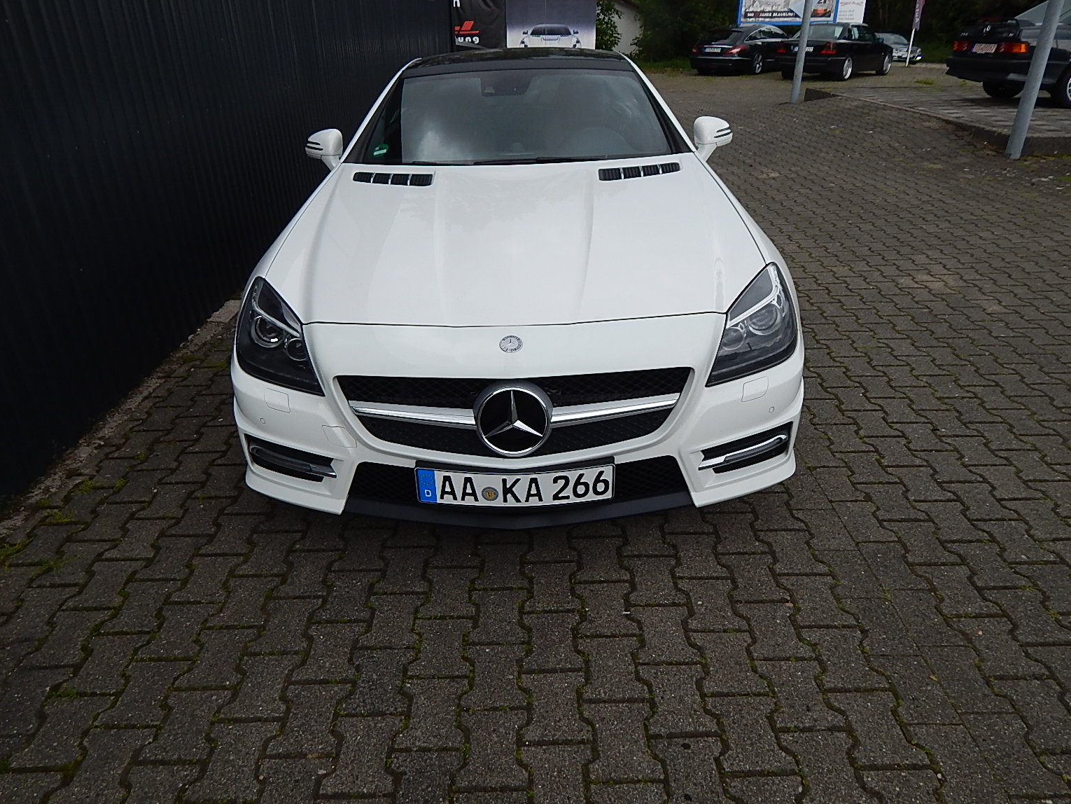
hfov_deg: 73.9
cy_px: 402
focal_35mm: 23
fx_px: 712
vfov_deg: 58.9
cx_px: 520
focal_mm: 4
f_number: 3
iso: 125
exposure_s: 1/400
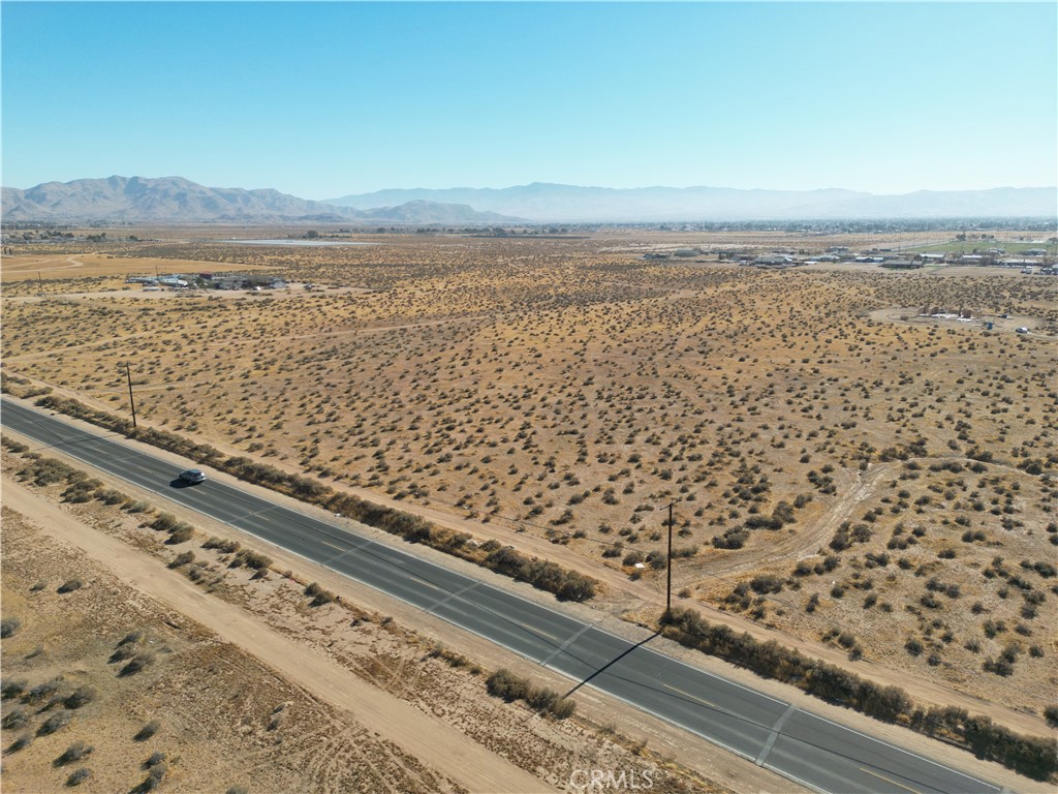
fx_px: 734
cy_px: 397
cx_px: 529
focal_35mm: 24
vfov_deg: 56.8
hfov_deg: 71.6
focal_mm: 6.72
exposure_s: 1/3000
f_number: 1.7
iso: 120
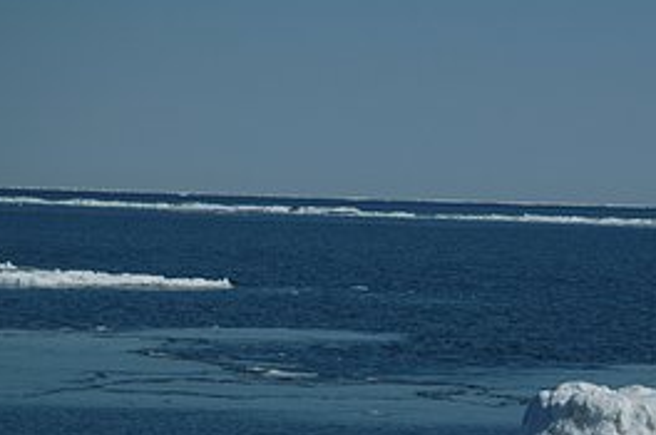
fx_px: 3711
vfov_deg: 6.7
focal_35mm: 204
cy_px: 410
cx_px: 557
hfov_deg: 10.1
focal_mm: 70
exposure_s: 1/3200
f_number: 6.3
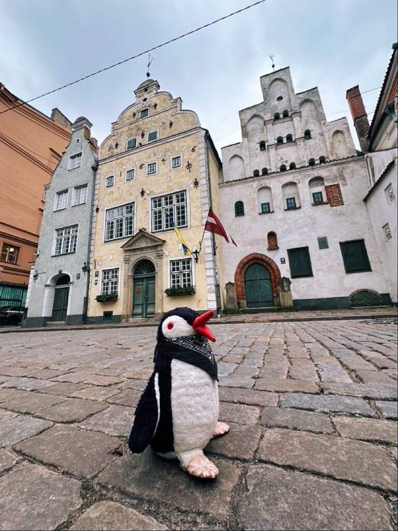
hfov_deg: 85.7
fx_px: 215
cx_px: 199
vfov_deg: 102.1
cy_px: 266
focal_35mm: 14
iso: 40
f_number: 2.2
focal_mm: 2.22
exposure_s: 1/147
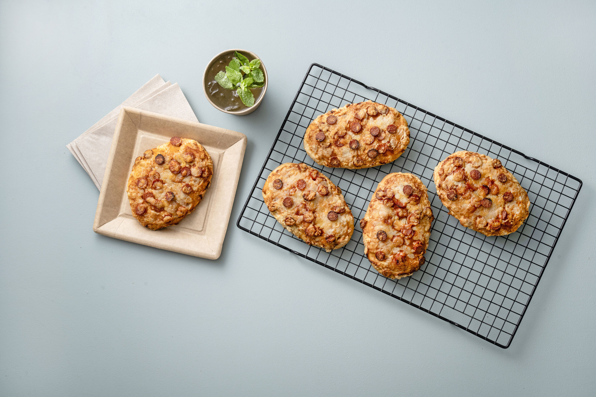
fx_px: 1076
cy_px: 198
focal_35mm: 65
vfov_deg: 20.9
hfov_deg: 31.0
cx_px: 298
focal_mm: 65
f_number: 13
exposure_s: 1/125
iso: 160
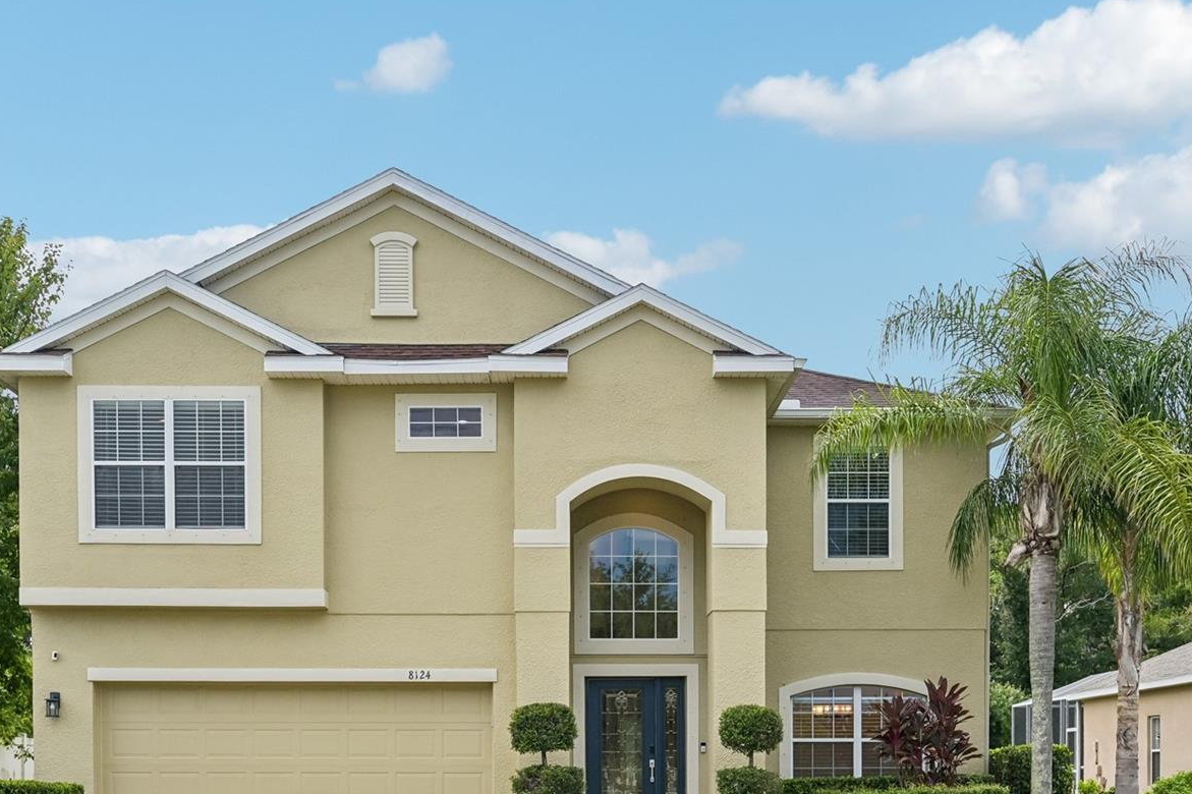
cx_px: 573
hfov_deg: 47.4
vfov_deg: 32.4
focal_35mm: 41
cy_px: 514
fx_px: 1357
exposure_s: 1/1000
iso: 400
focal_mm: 30
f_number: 6.3
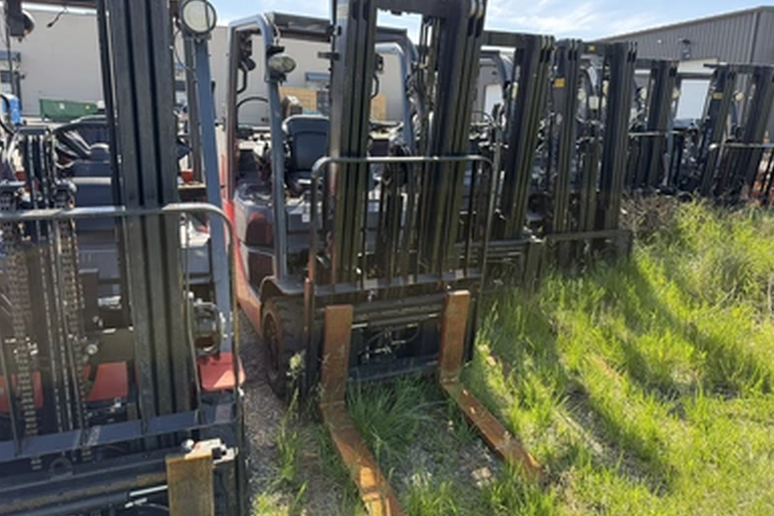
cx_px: 401
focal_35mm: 26
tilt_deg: -10.1
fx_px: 559
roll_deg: -2.6
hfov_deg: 69.4
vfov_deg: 49.5
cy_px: 240
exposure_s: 1/1046
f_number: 1.78
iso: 100
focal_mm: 6.76
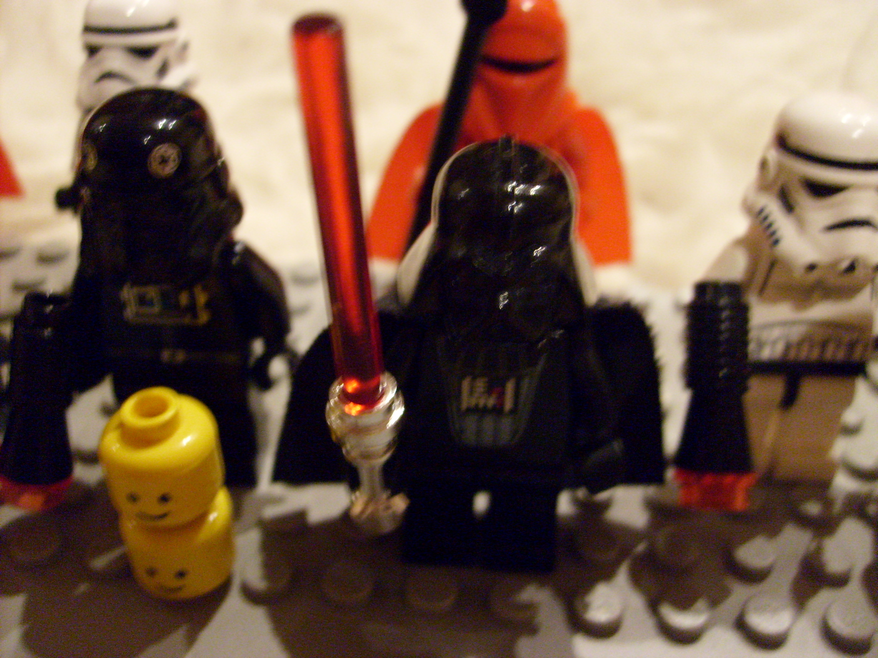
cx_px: 439
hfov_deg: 52.6
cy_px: 329
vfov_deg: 40.7
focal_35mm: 35
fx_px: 888
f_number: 2.8
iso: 200
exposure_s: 1/2
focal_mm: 5.8
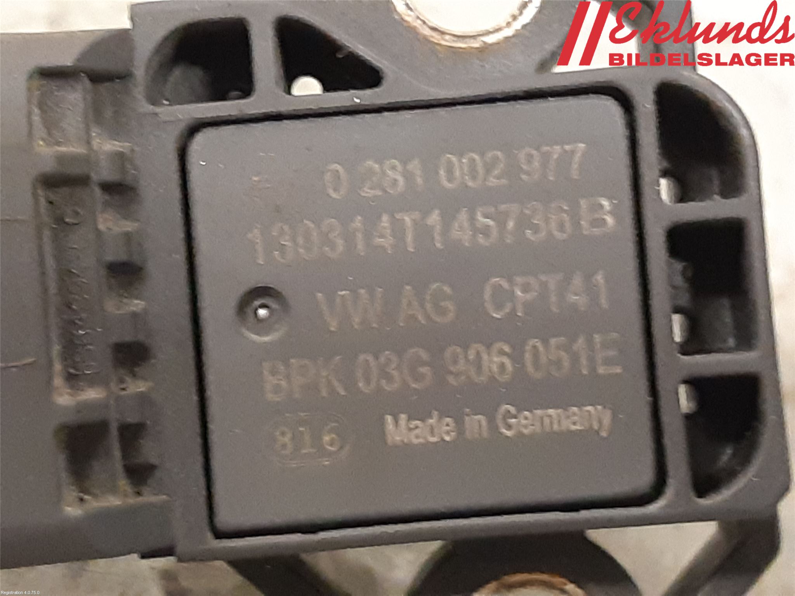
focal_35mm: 26
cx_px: 398
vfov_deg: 53.1
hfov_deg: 67.3
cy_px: 298
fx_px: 597
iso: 400
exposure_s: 1/25
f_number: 1.7
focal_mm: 3.93
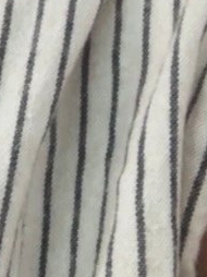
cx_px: -187
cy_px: -569
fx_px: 1486
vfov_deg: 8.7
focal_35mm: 186
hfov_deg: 7.7
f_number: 1.9
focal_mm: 2.69
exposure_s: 1/60
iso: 250
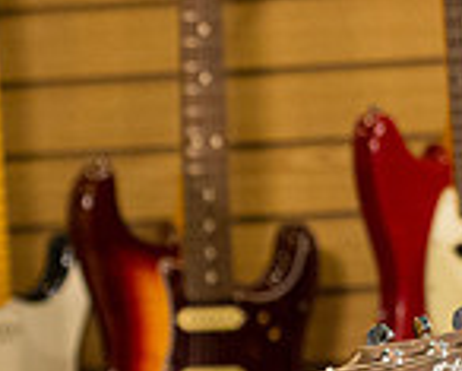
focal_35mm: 486
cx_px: -150
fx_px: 6650
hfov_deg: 4.0
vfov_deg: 3.2
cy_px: 240
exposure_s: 1/200
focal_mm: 118
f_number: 4
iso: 5000
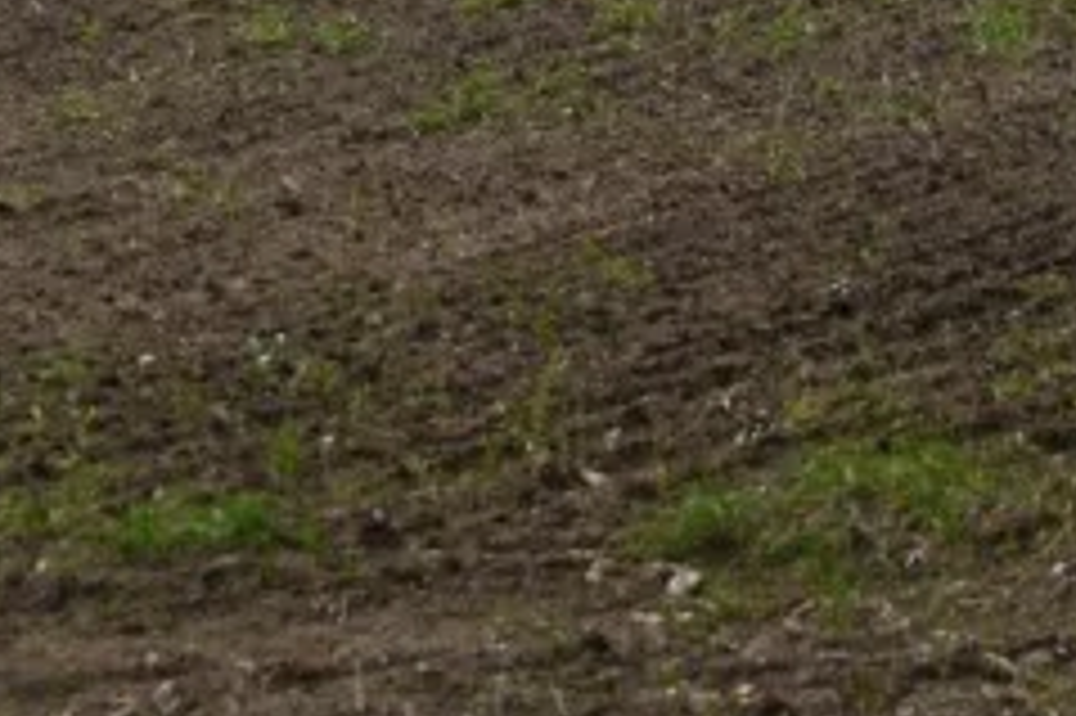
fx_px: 9438
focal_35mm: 316
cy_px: -680
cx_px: 2008
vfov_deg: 4.3
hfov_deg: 6.4
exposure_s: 1/400
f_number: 7.1
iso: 100
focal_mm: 70
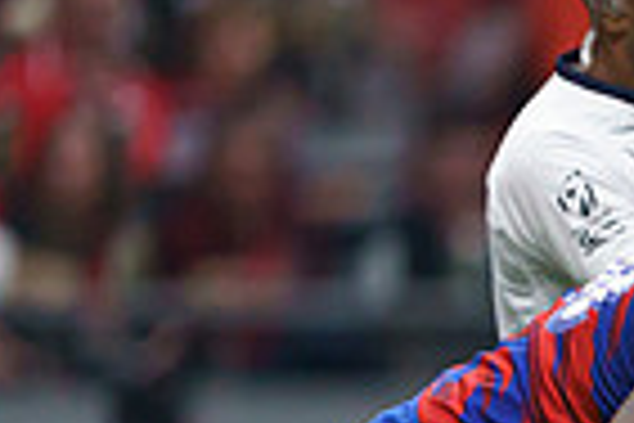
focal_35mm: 2656
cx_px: 1284
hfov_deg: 0.8
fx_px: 46771
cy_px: 732
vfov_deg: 0.5
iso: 4000
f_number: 4
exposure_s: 1/3200
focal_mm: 600
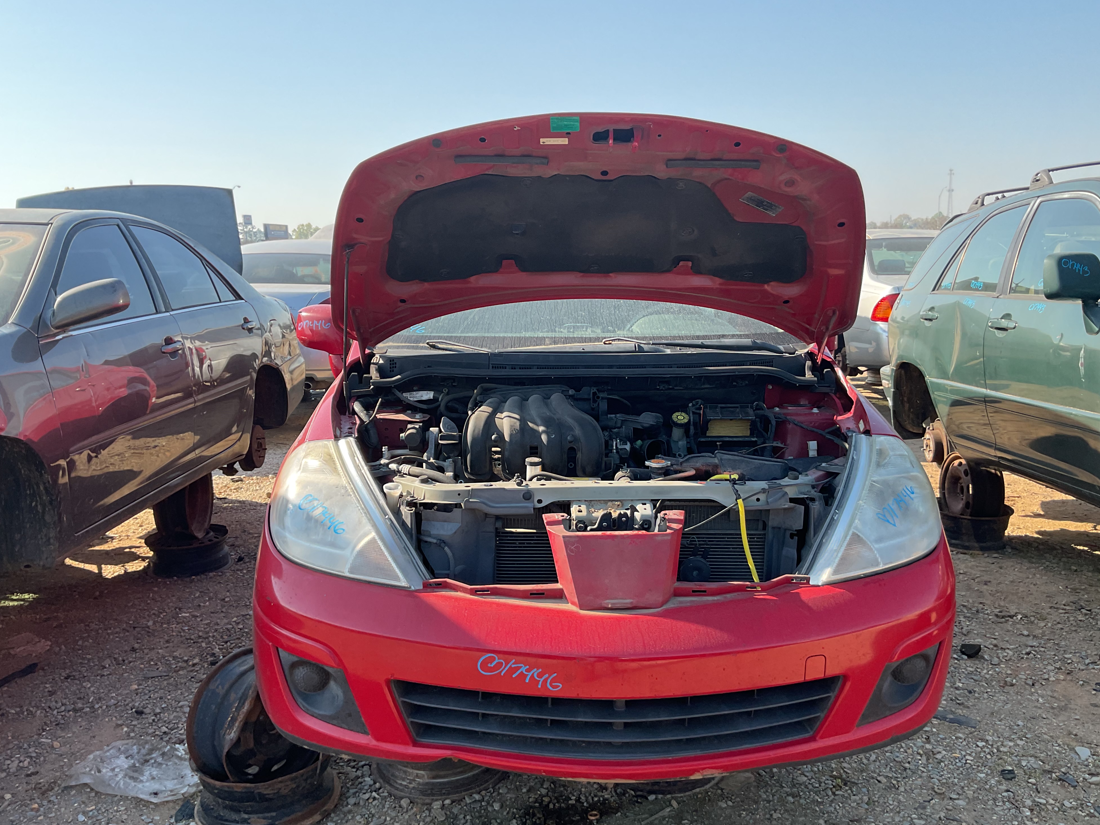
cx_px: 564
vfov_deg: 46.8
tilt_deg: -8.9
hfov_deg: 60.0
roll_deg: +1.9
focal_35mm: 30
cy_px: 421
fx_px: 953
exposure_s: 1/469
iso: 16
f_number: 1.8
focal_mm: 3
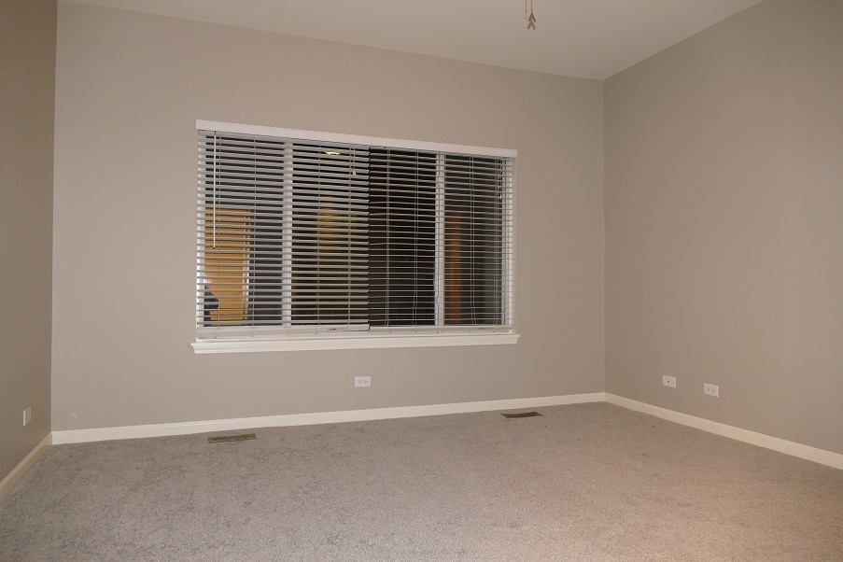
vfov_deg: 51.3
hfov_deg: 71.5
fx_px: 585
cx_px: 422
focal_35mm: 25
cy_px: 281
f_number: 2.8
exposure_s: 1/50
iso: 800
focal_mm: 9.12
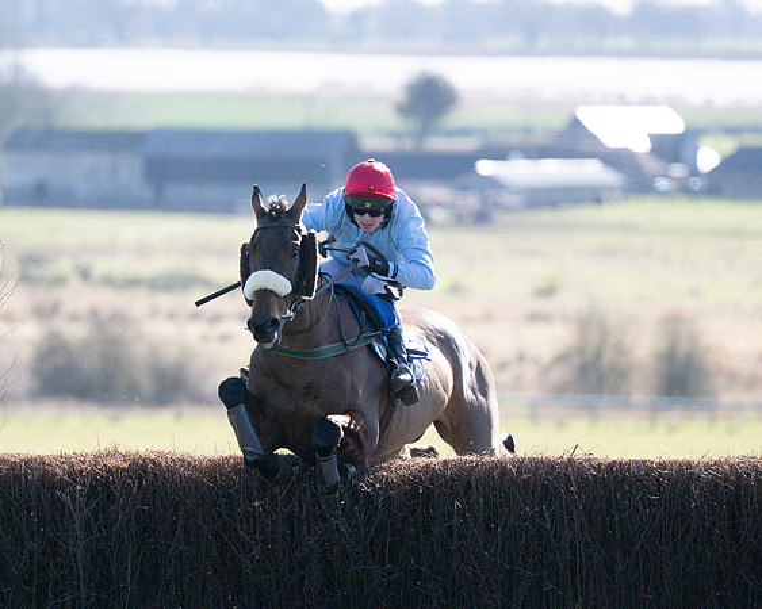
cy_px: 275
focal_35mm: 437
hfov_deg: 4.4
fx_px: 9860
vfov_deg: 3.5
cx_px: 381
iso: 400
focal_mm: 200
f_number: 2.8
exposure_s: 1/6400
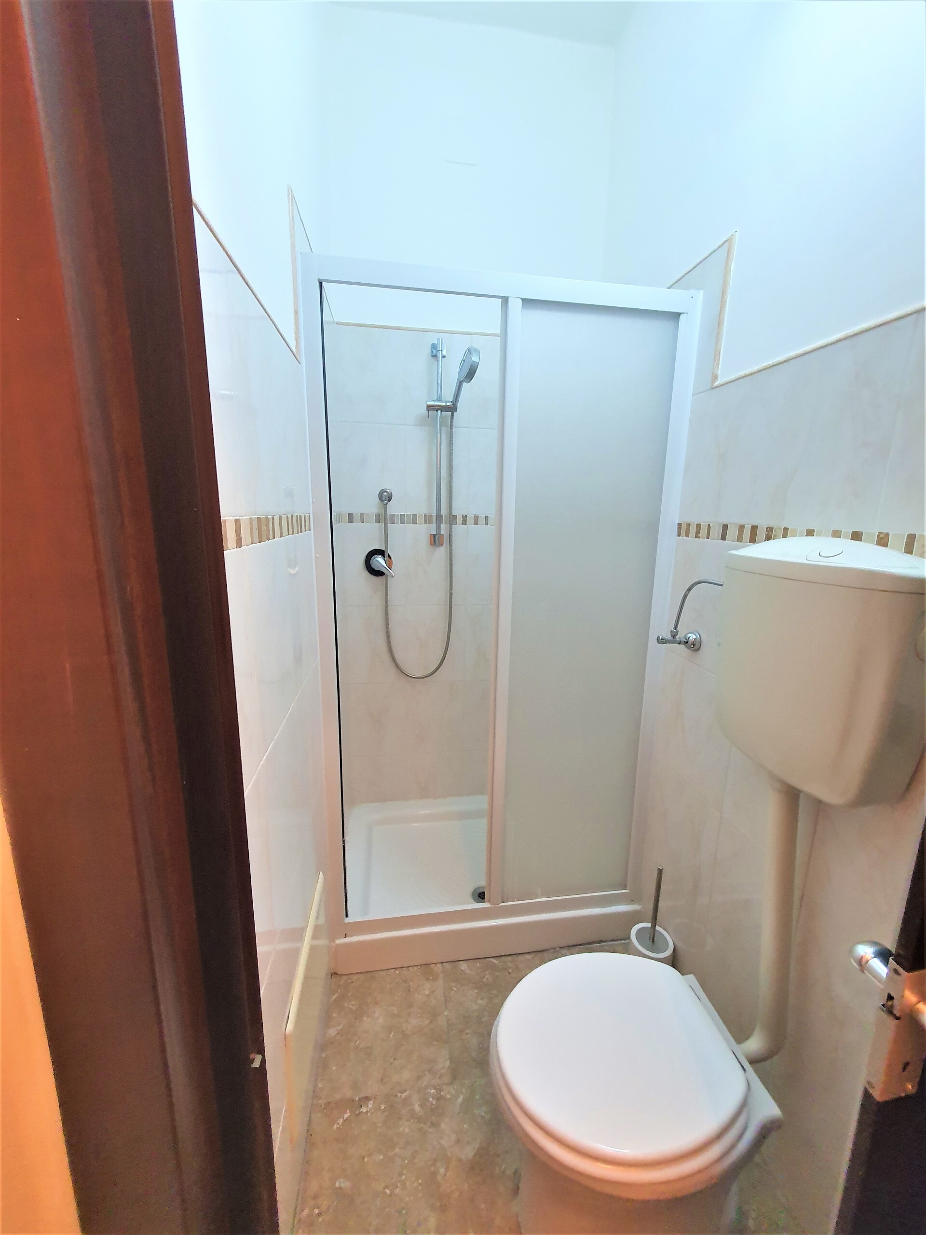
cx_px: 463
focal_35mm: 13
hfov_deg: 89.9
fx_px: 464
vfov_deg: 106.2
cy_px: 618
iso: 250
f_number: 2.2
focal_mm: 1.8
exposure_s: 1/50
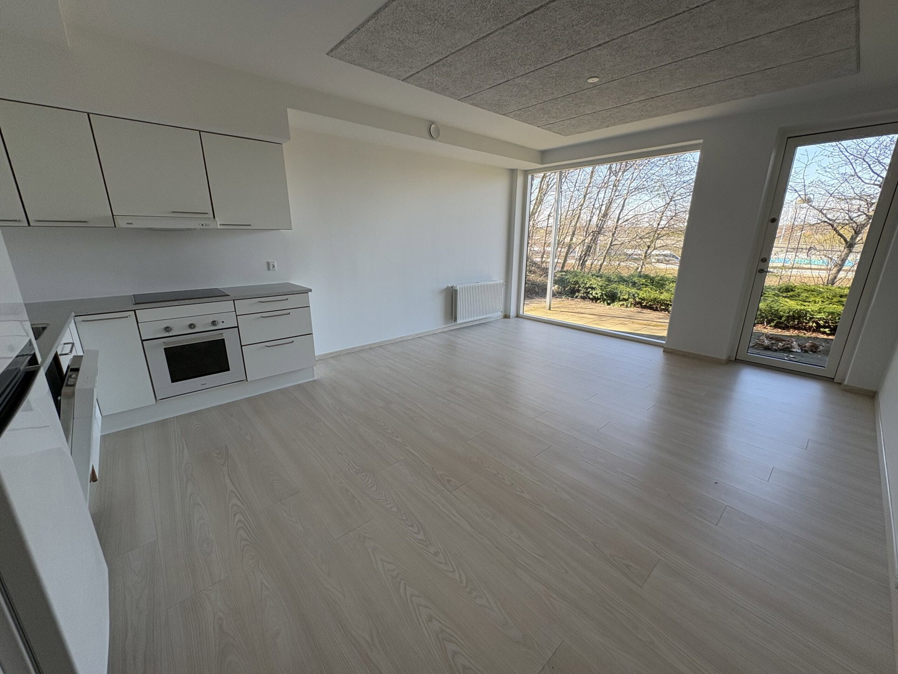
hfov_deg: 102.1
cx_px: 449
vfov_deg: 85.7
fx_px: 363
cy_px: 337
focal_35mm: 14
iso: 64
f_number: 2.2
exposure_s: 1/192
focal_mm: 2.22
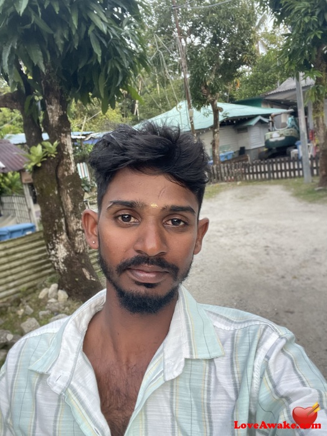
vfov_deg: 60.0
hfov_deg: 46.8
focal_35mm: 30
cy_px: 218
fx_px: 378
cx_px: 164
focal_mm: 2.71
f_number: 2.2
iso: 320
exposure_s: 1/60
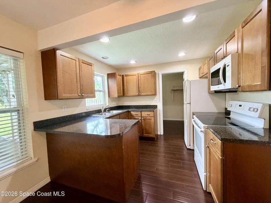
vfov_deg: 85.7
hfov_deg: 102.1
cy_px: 102
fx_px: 110
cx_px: 136
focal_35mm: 14
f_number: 2.2
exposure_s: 1/60
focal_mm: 2.22
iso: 500
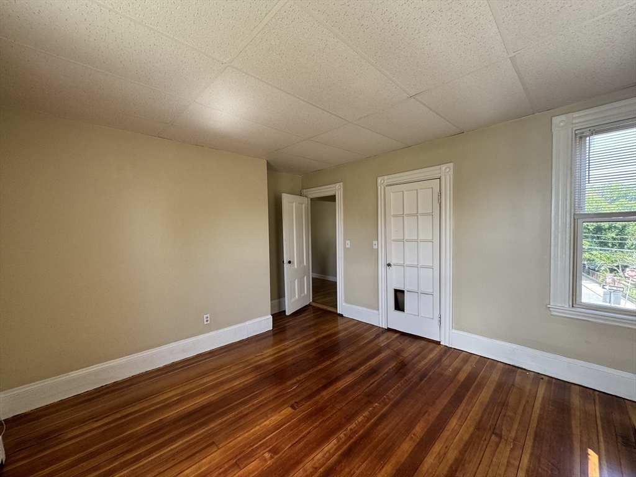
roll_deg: +1.0
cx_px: 318
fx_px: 257
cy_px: 238
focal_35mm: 14
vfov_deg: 85.7
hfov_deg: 102.1
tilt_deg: -2.2
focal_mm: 2.22
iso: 100
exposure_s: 1/99
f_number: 2.2
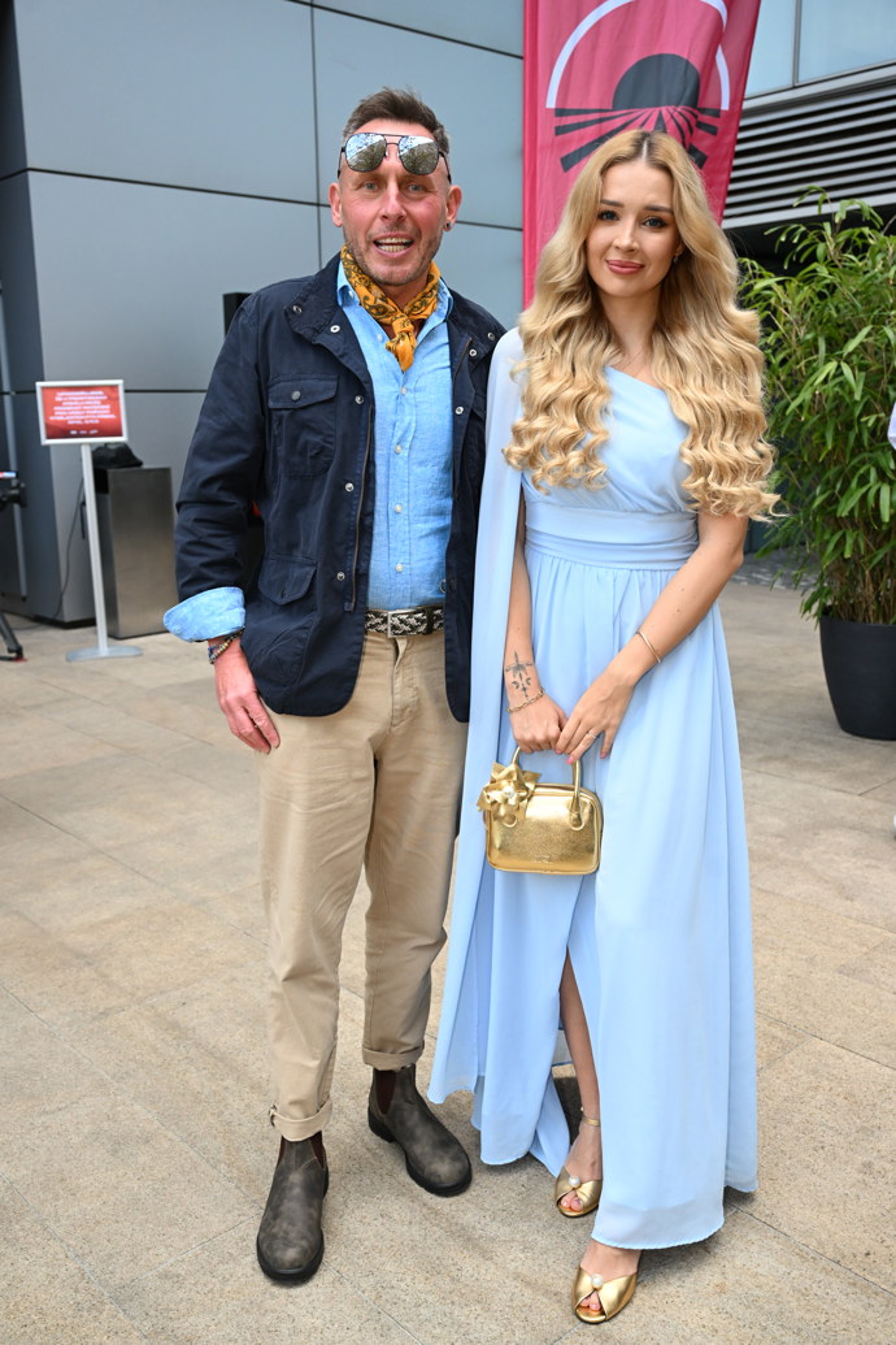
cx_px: 448
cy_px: 672
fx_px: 1232
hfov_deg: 40.0
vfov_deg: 57.2
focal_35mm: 33
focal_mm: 33
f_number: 4.5
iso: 1250
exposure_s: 1/500
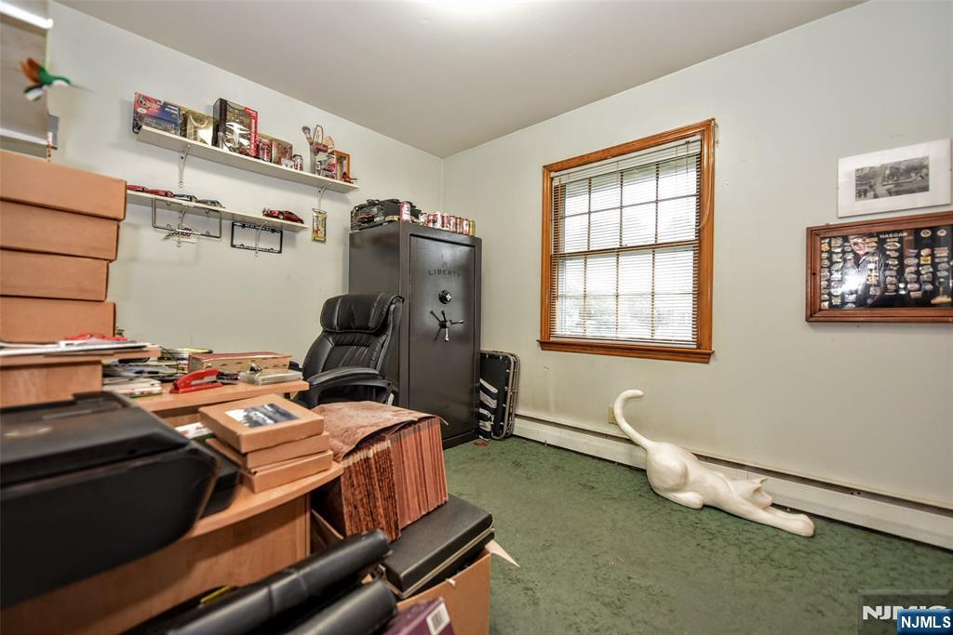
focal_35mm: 15
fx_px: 397
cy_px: 318
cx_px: 476
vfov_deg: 77.3
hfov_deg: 100.4
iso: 800
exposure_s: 1/60
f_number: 2.8
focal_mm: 15
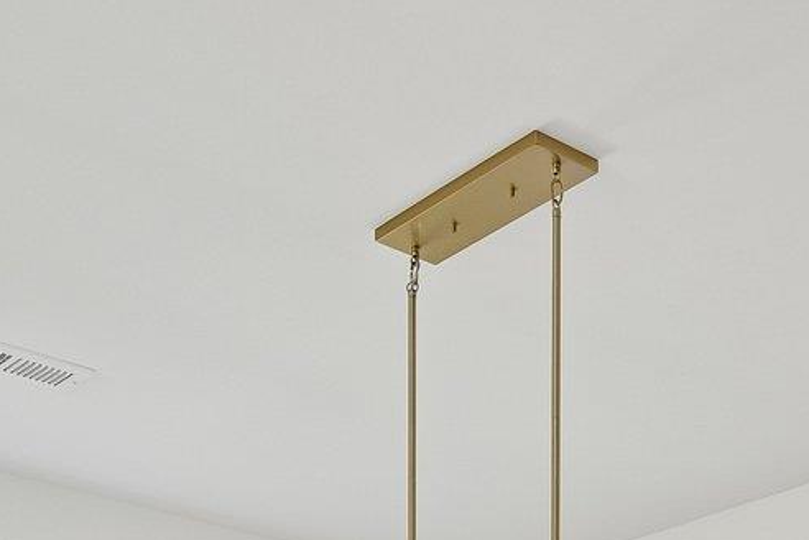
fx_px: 1732
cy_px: 1094
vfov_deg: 14.5
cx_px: 628
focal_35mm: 77
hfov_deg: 25.9
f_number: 8
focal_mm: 18.5
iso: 180
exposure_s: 1/20
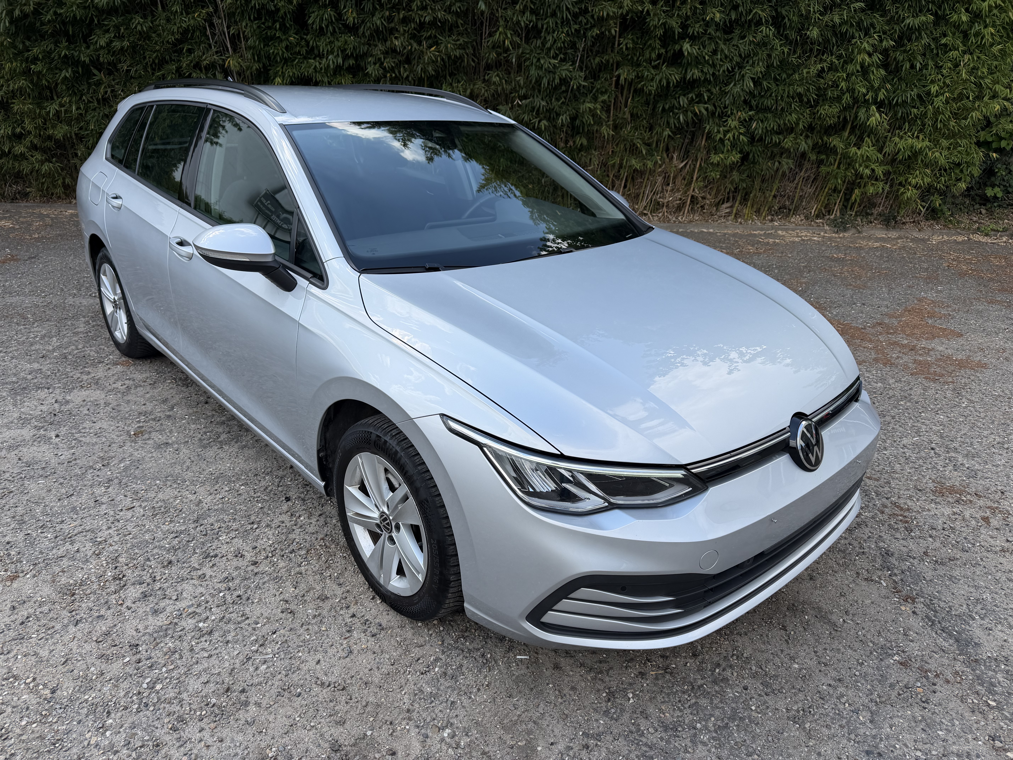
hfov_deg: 71.6
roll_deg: -3.1
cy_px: 380
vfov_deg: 56.8
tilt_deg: -20.8
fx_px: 702
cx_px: 506
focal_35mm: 24
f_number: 1.78
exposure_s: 1/2232
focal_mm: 6.76
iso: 80
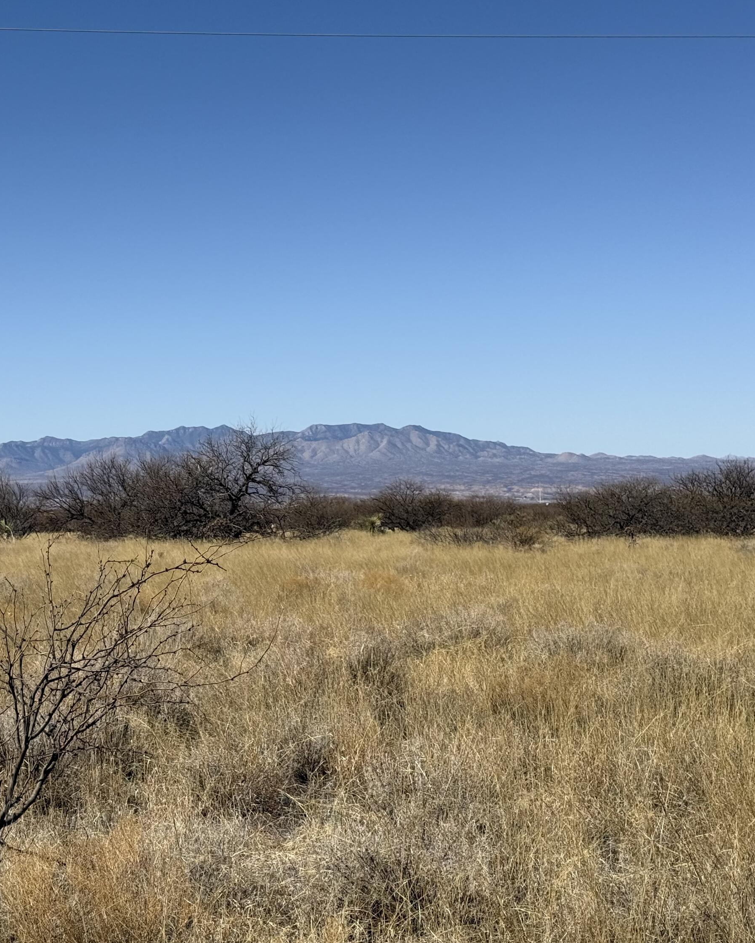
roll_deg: +1.2
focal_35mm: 63
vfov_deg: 30.0
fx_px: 1760
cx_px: 220
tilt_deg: +1.4
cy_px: 474
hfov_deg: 24.0
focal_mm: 6.76
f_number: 1.78
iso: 64
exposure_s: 1/7143
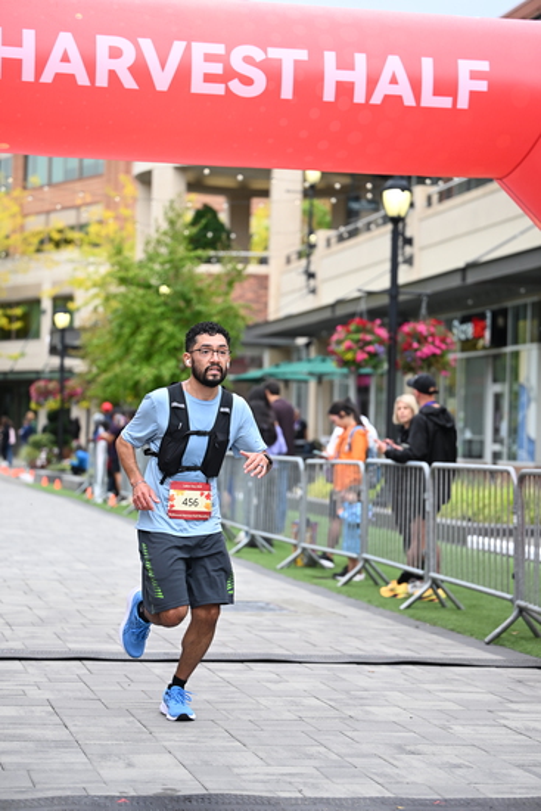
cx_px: 270
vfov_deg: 24.5
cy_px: 406
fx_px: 1870
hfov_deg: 16.5
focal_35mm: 83
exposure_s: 1/1600
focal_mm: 83
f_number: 2.8
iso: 640
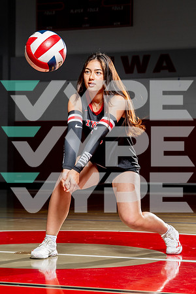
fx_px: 759
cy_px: 164
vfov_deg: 21.9
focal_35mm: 93
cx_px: 96
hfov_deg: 14.7
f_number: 4
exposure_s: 1/250
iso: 200
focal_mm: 51
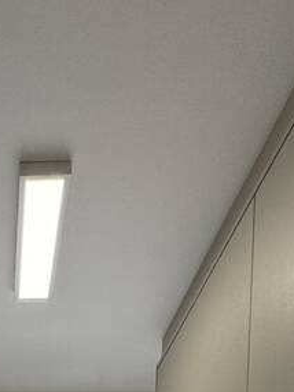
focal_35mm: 53
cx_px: -14
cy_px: 721
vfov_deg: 21.5
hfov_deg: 25.9
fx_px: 600
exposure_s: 1/120
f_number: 2.2
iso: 100
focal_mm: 2.22
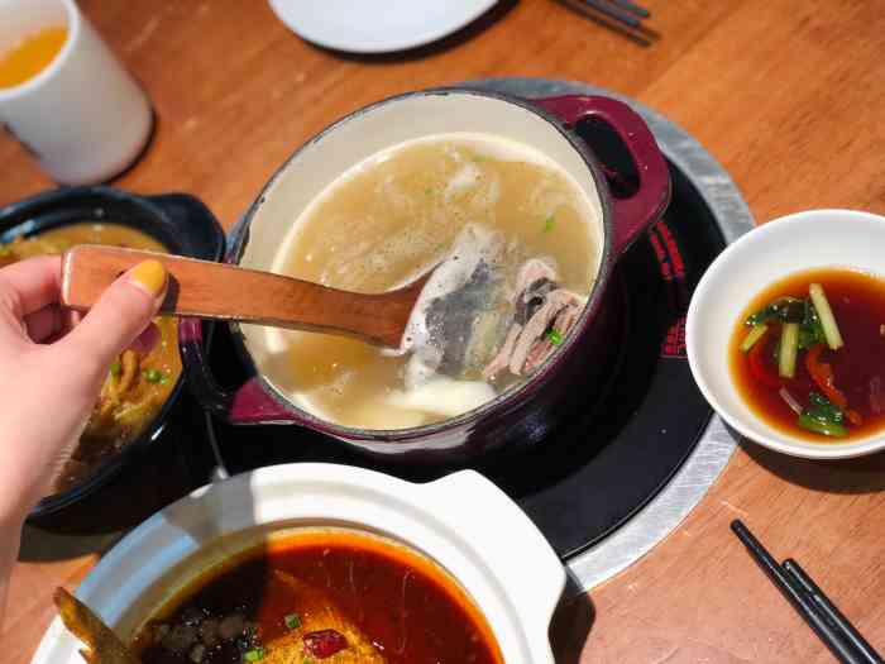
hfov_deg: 36.8
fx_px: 1329
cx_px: 442
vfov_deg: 28.0
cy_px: 332
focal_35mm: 52
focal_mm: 6
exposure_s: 1/50
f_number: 2.4
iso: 64
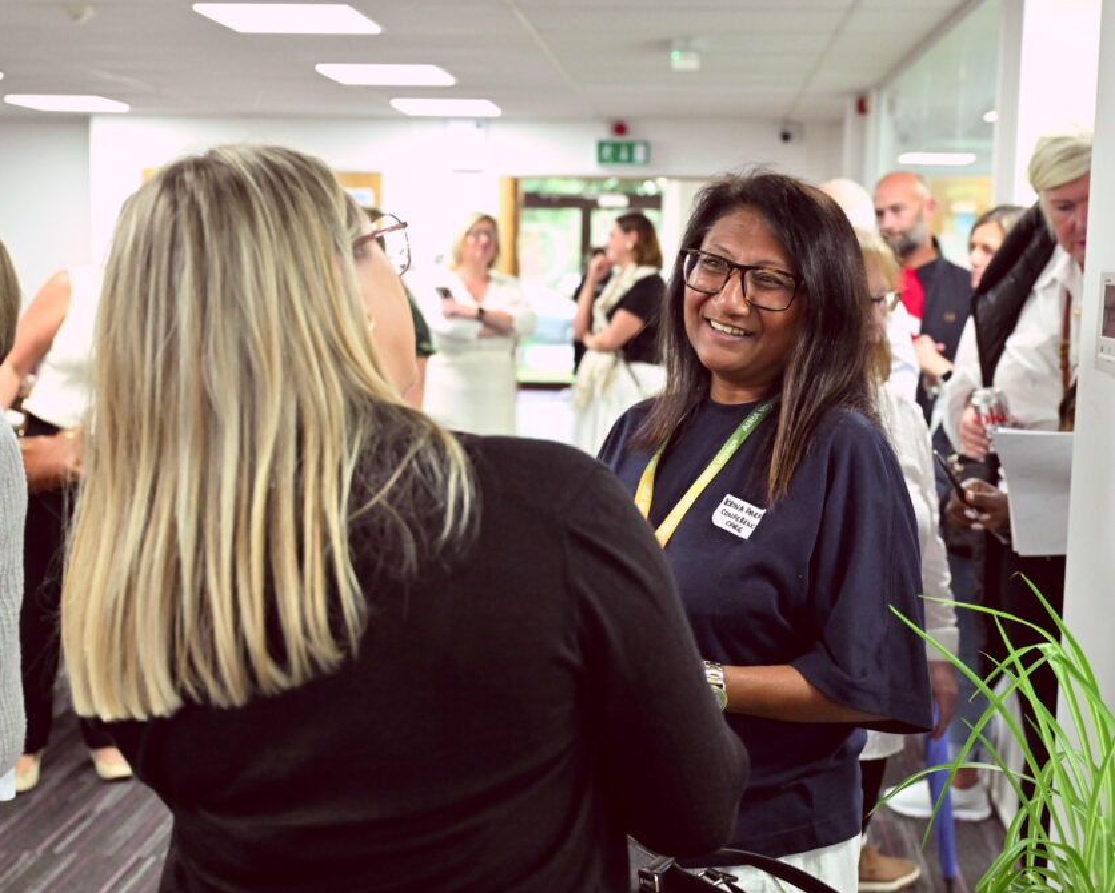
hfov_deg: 40.3
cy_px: 442
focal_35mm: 46
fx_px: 1518
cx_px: 582
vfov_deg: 32.8
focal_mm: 40
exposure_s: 1/250
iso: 6400
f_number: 4
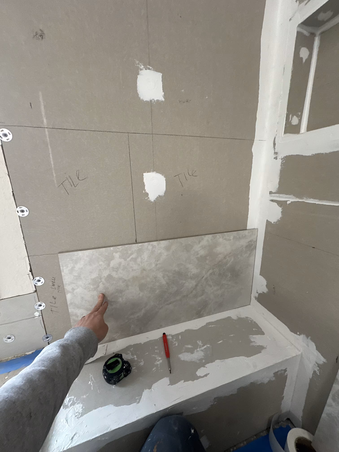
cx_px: 170
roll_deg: +0.0
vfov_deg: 102.1
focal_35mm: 14
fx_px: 183
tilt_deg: -13.5
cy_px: 226
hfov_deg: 85.7
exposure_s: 1/60
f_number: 2.2
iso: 250
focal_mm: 2.22
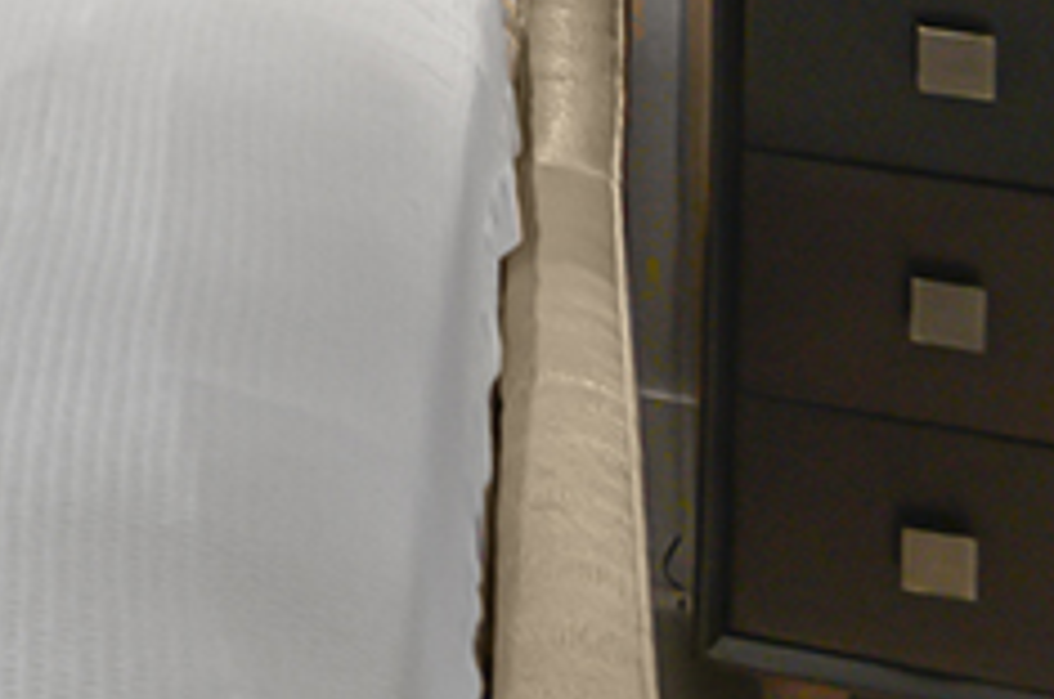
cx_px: -1861
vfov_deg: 11.0
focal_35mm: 109
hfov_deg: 12.2
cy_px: -851
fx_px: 3187
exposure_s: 1/30
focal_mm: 16
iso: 500
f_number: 5
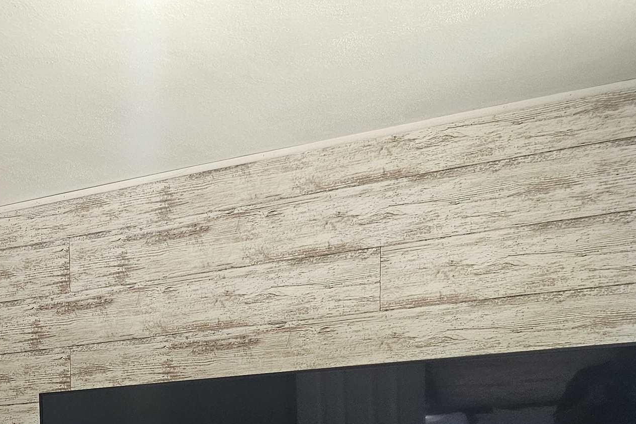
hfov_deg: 30.0
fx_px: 1025
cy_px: 575
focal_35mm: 58
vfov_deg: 20.9
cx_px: -104
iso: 320
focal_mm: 6.3
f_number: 1.7
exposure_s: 1/120
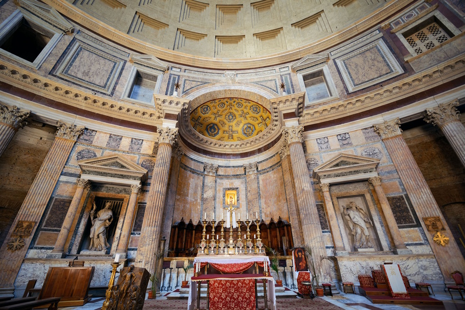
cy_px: 155
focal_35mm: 14
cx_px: 232
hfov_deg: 104.2
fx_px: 181
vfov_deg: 81.3
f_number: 3.5
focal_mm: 14
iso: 280
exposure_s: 1/15
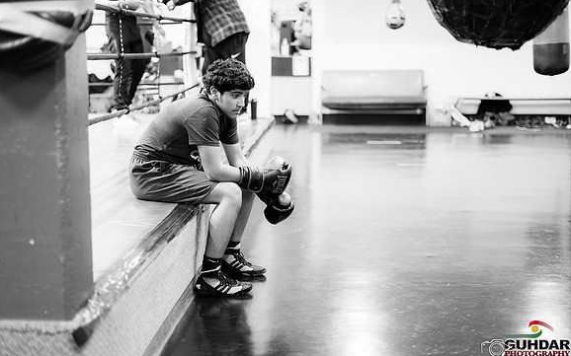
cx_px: 286
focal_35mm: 55
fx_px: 856
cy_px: 172
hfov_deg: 36.9
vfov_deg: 23.5
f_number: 1.8
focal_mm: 50
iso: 1600
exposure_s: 1/160
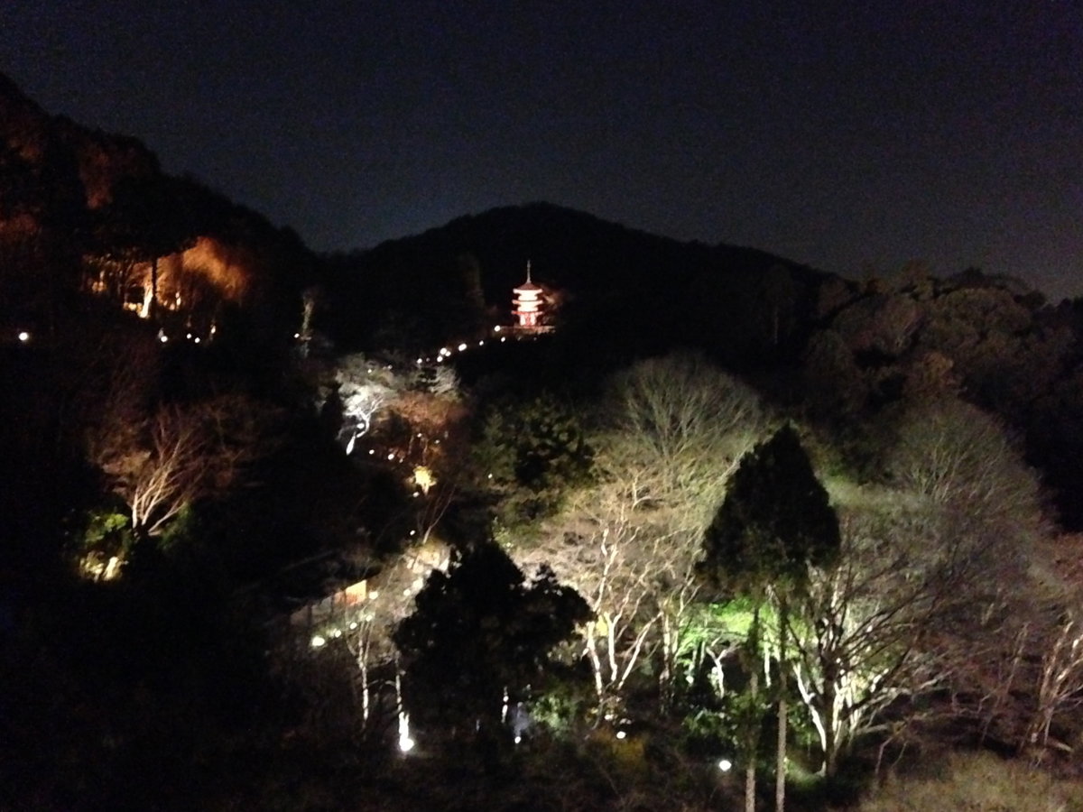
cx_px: 542
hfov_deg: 29.4
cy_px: 406
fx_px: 2065
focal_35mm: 66
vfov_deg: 22.3
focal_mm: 4.12
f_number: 2.4
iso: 3200
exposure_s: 1/15
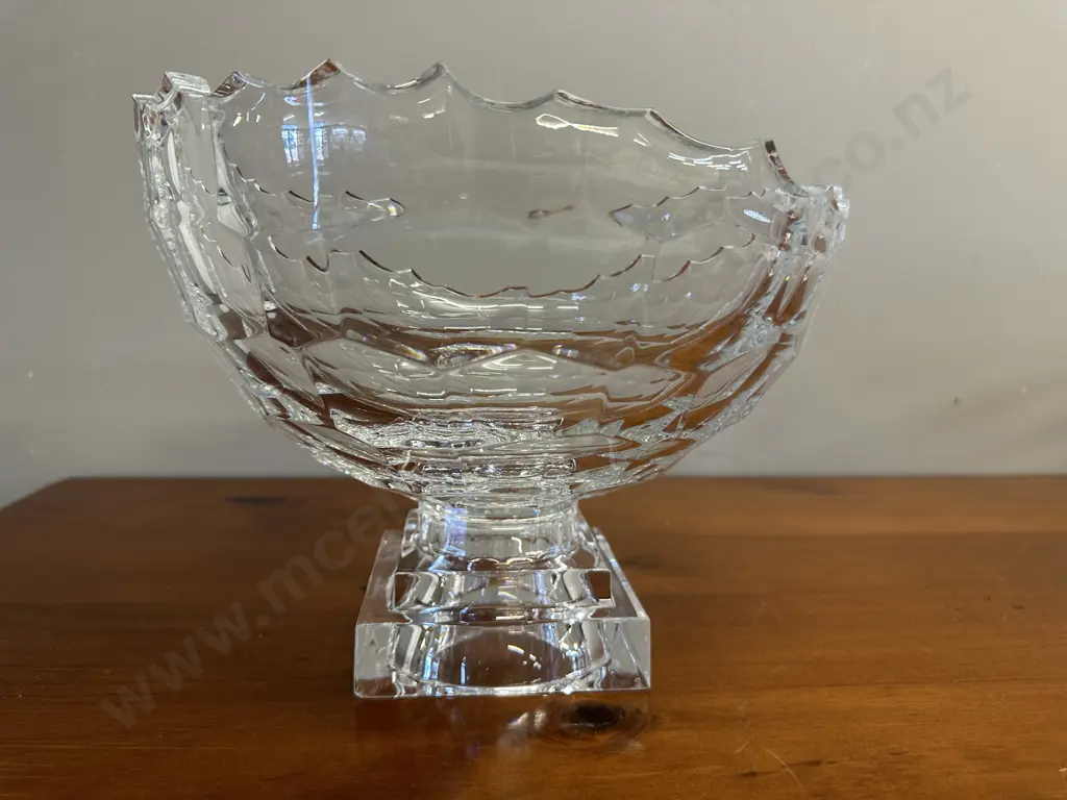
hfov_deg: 71.6
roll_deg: -0.3
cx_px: 534
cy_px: 400
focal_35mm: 24
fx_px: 740
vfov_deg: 56.8
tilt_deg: -8.6
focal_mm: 6.86
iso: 125
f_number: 1.78
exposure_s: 1/50
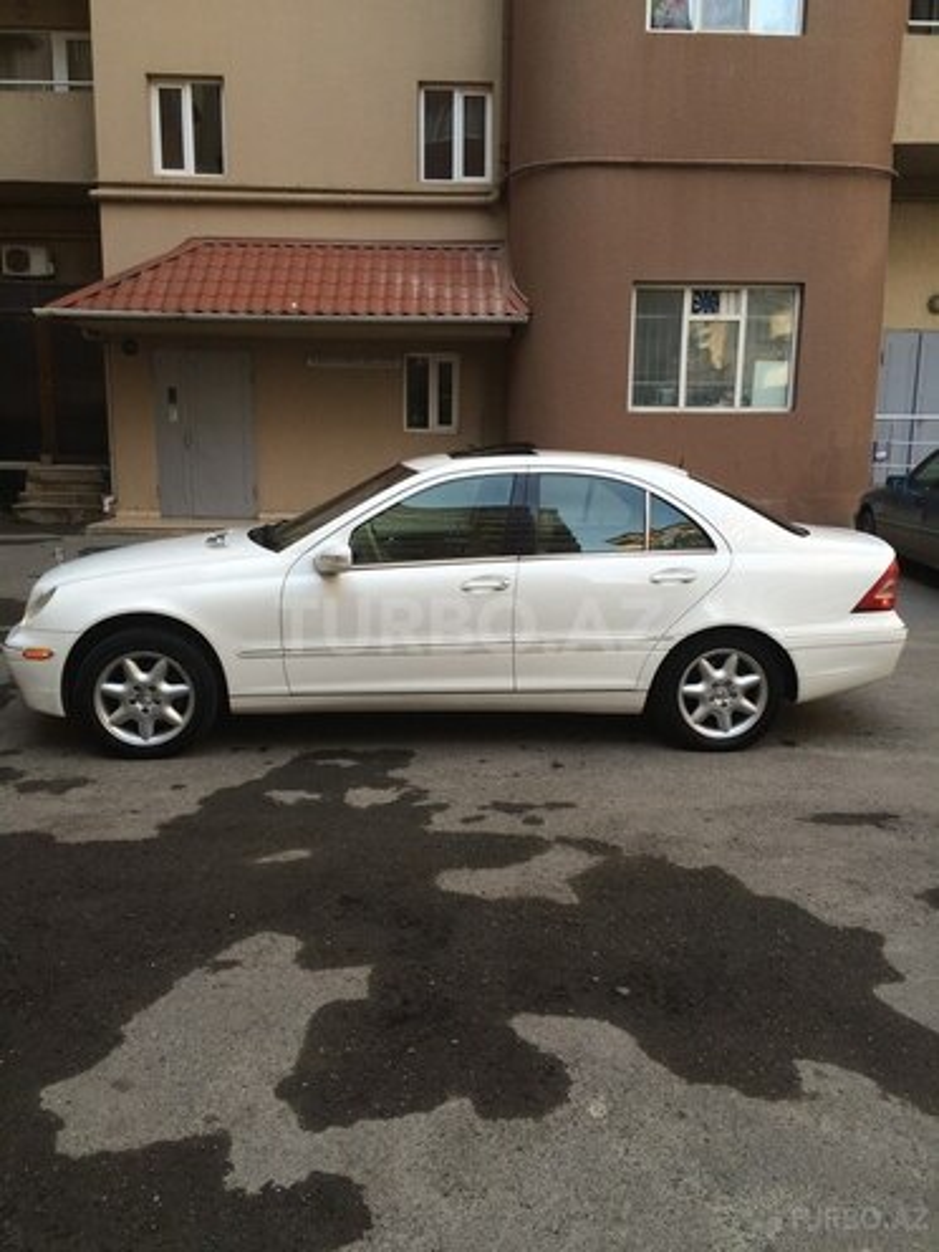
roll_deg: +0.5
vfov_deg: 61.7
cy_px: 626
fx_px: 1049
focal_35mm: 29
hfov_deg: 48.2
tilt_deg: -10.1
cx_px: 470
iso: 32
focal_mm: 4.15
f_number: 2.2
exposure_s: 1/243
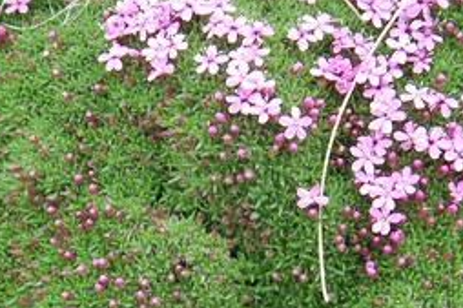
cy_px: 334
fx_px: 1915
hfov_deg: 13.8
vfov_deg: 9.1
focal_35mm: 149
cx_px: 186
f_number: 5.6
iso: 250
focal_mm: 28
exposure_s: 1/125
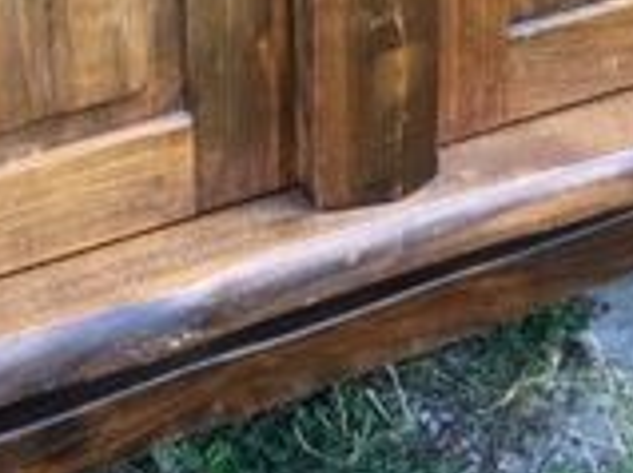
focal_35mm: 117
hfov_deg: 16.8
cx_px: 466
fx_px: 2138
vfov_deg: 12.0
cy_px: -270
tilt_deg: -21.9
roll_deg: -0.6
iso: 40
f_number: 2.2
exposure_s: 1/100
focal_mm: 4.15
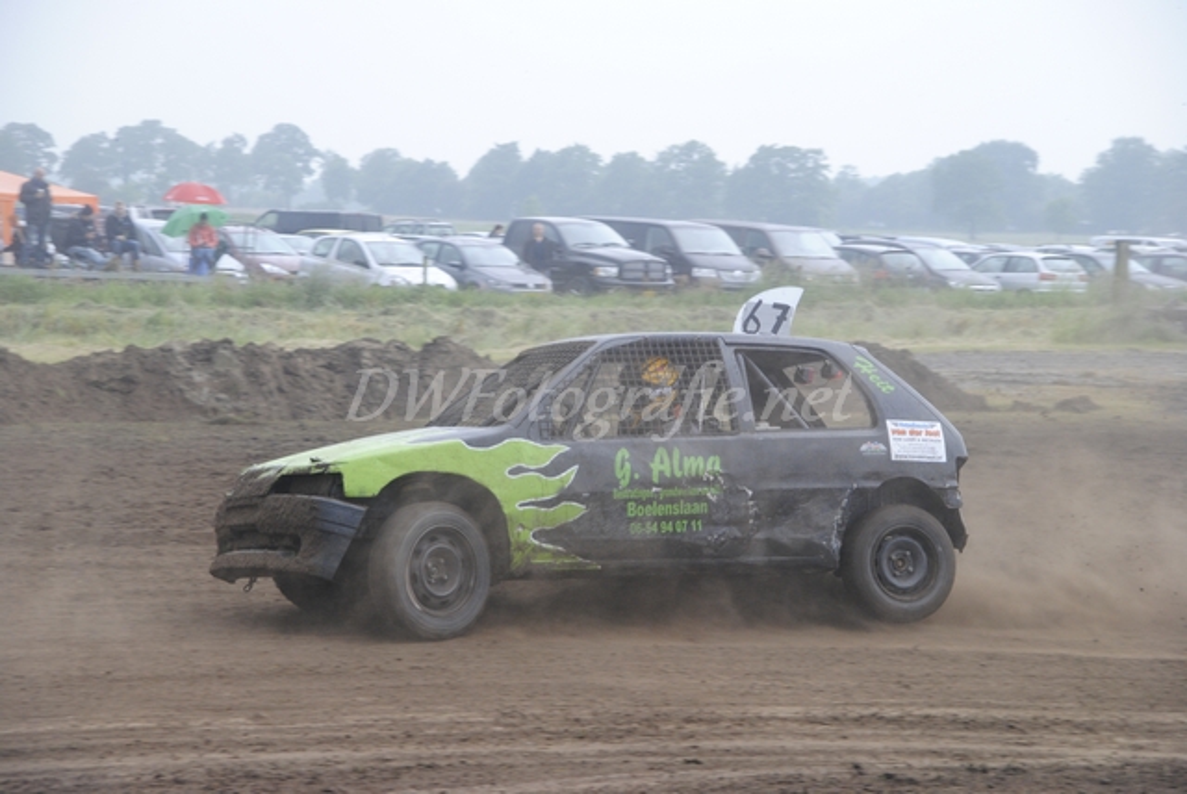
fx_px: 4455
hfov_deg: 15.2
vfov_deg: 10.2
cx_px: 594
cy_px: 397
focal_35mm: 135
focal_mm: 90
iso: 400
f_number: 5.3
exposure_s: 1/500
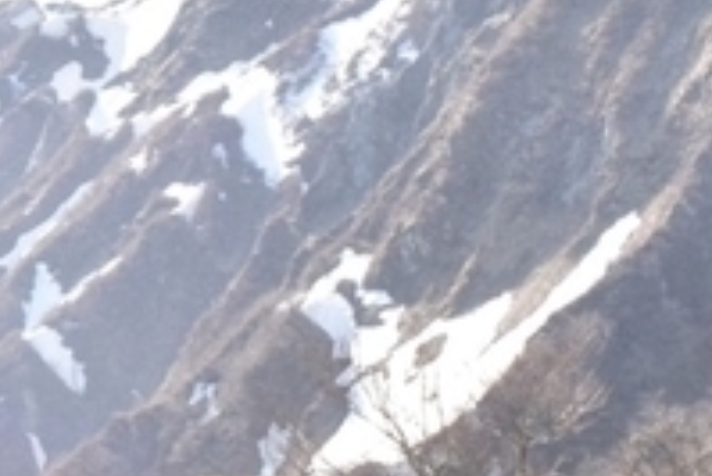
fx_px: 2751
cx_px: -501
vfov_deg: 9.9
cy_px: 220
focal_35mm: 139
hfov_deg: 13.5
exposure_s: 1/2000
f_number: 6.3
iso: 1600
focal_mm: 18
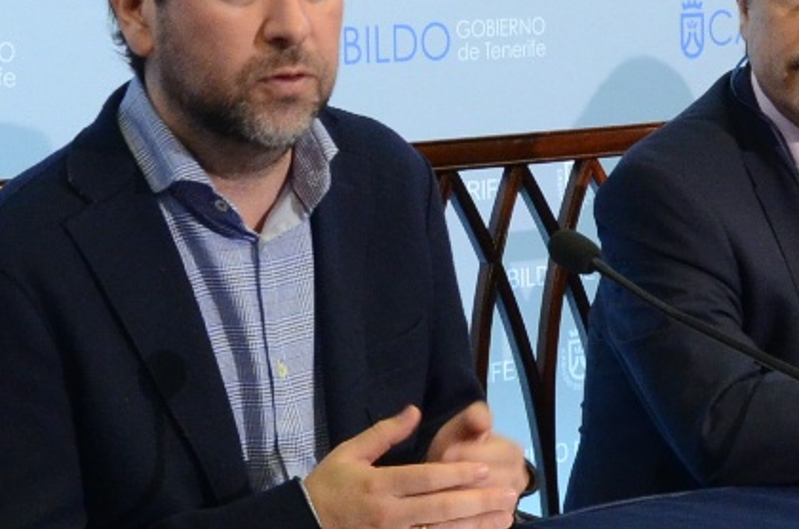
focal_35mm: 132
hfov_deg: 15.5
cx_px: 274
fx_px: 2923
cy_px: 268
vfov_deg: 10.3
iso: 1400
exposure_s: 1/30
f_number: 5.6
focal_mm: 20
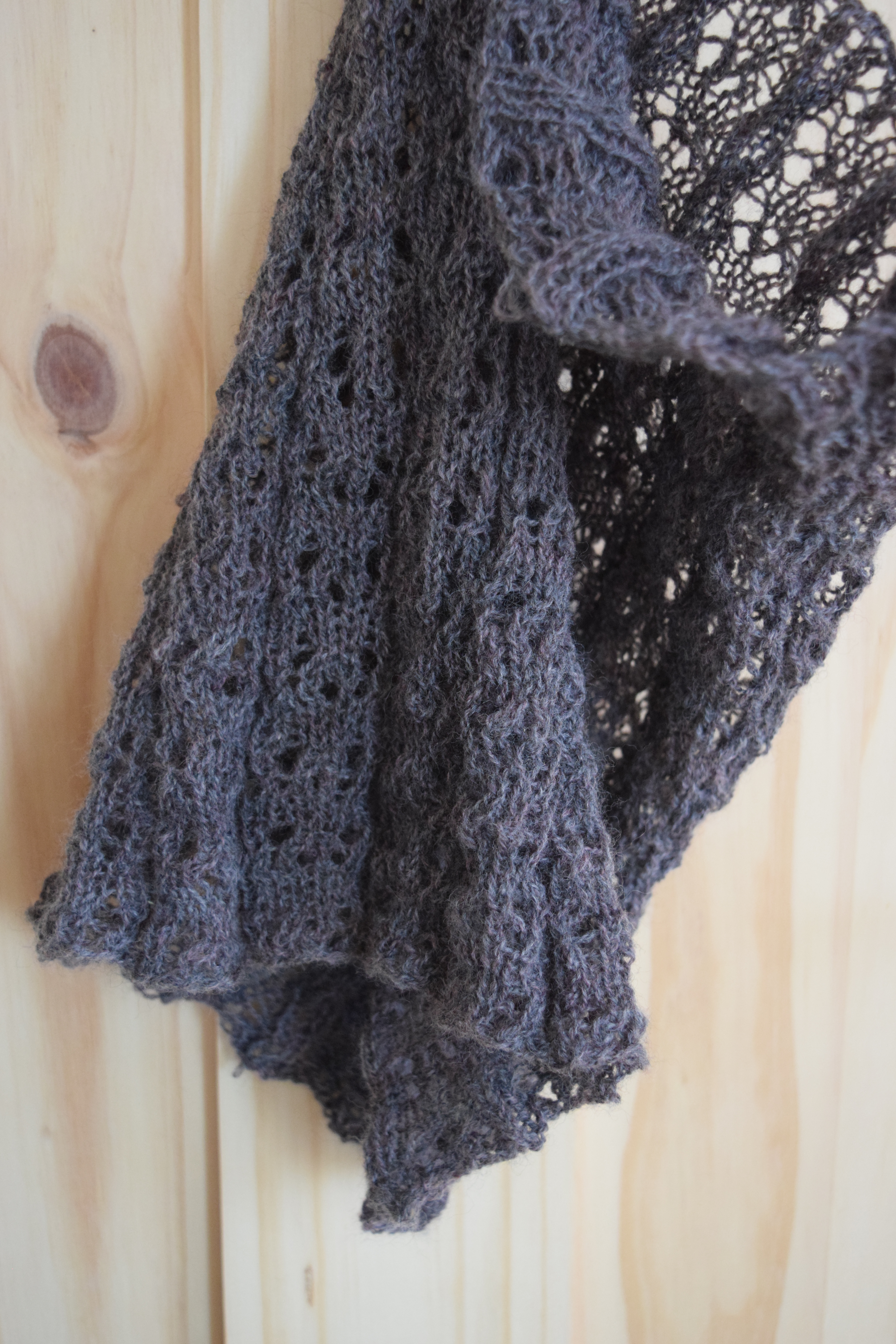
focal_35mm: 40
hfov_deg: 33.0
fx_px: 1512
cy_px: 672
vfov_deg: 47.9
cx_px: 448
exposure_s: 1/60
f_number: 4
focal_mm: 27
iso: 2200
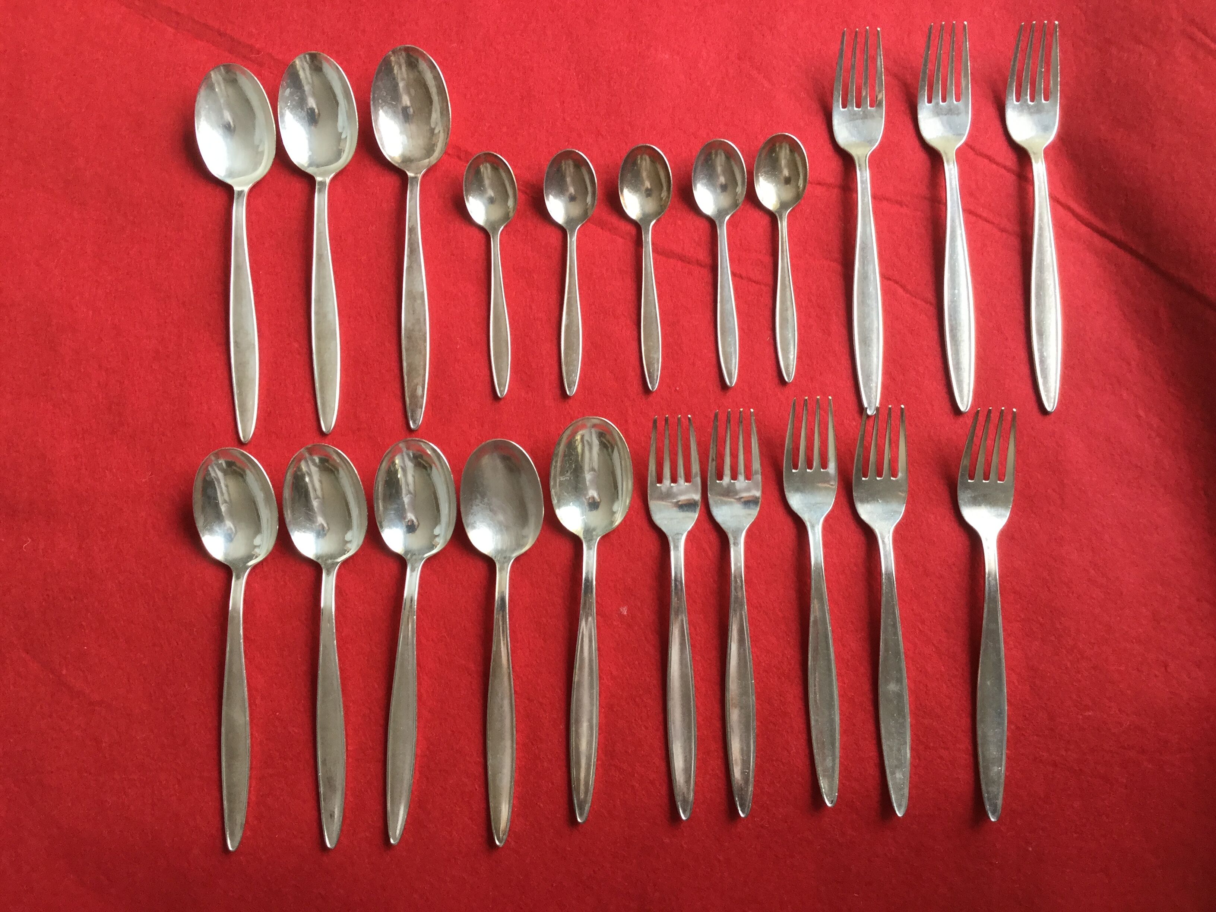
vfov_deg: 45.4
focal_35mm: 31
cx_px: 608
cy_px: 456
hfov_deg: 58.4
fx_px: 1089
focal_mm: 3.3
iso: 32
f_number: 2.4
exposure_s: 1/33
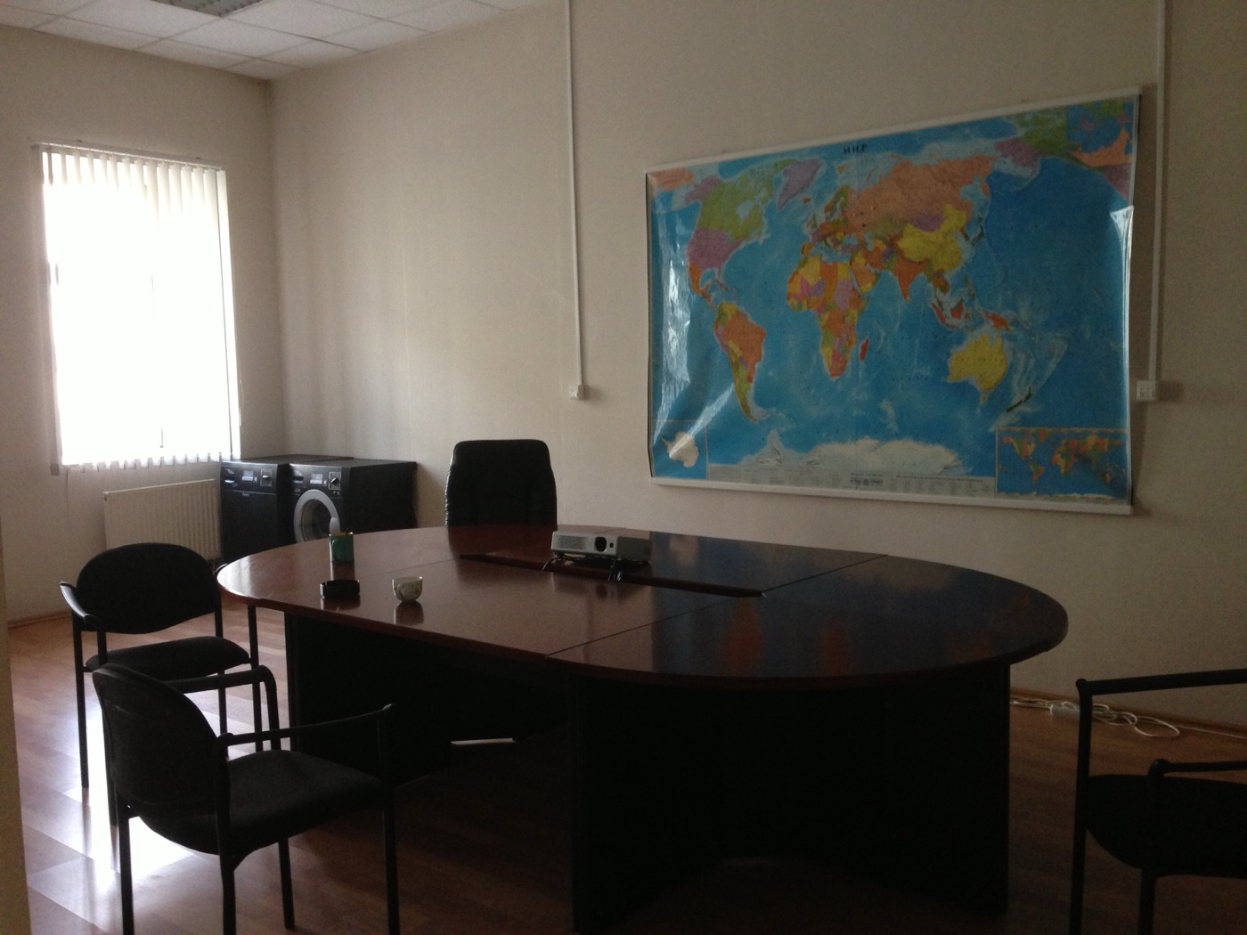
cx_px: 624
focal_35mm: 33
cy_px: 468
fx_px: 1189
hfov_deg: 55.4
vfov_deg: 42.9
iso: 200
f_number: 2.4
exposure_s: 1/20
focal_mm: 4.13
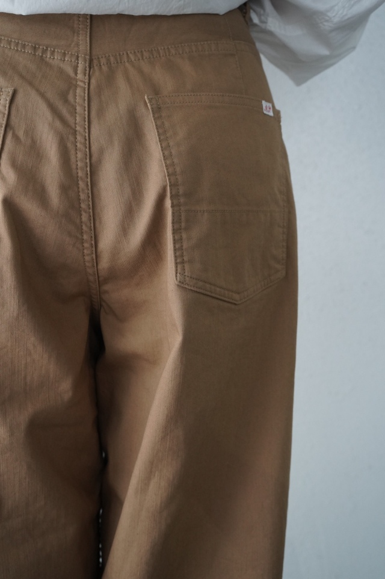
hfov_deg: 35.9
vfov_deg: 51.9
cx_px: 192
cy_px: 290
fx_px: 594
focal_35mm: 37
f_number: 5.6
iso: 4000
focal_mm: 37
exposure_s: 1/100
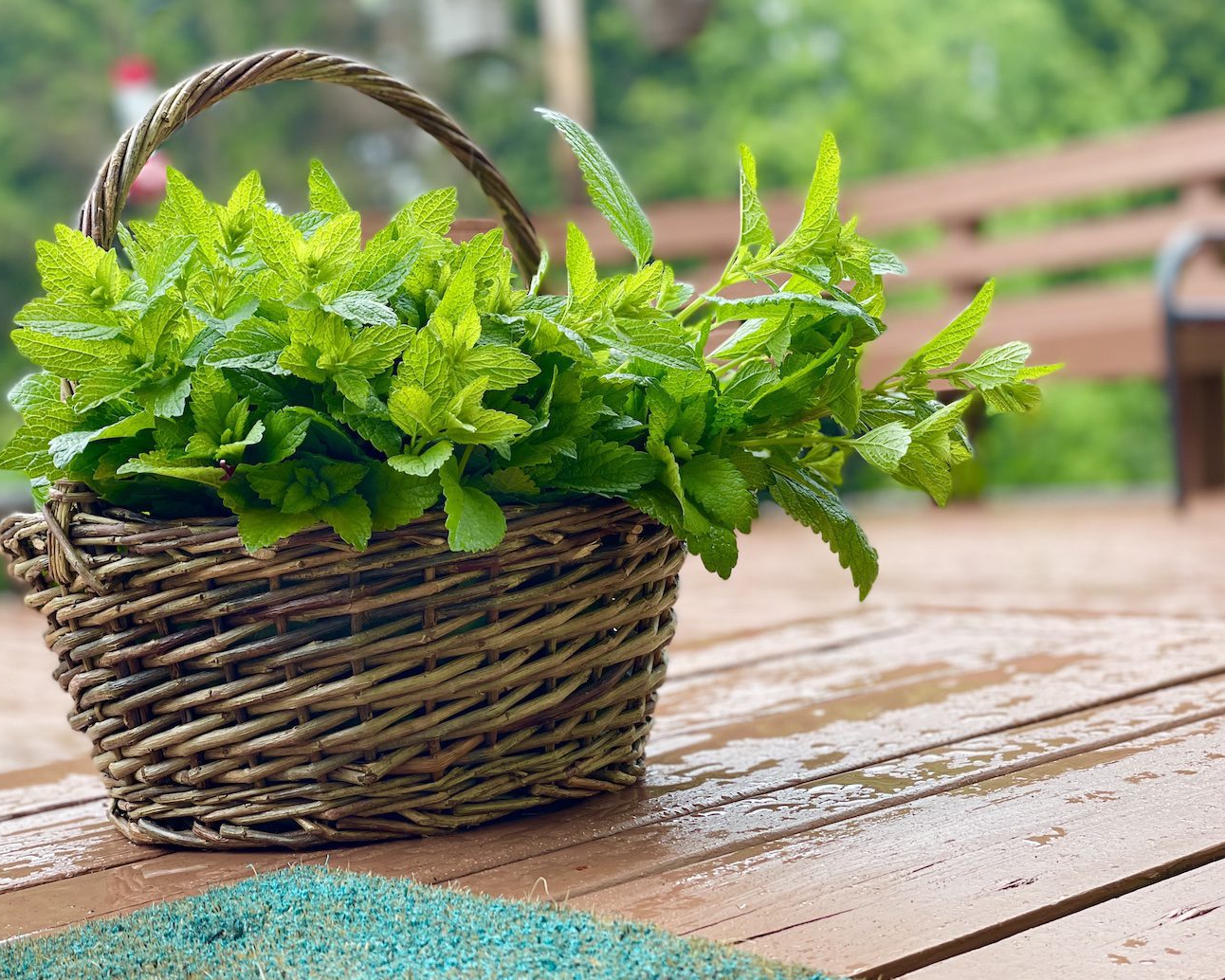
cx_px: 566
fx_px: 1994
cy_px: 496
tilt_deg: -1.8
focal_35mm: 55
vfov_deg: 27.6
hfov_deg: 34.1
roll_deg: +5.2
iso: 25
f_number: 2
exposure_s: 1/164
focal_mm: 6
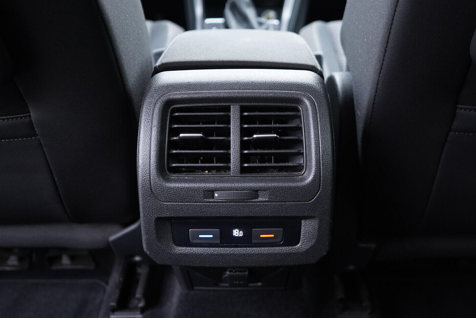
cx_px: 241
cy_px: 161
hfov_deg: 51.9
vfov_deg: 35.9
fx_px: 489
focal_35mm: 37
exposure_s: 1/40
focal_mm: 24
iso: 1250
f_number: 2.8
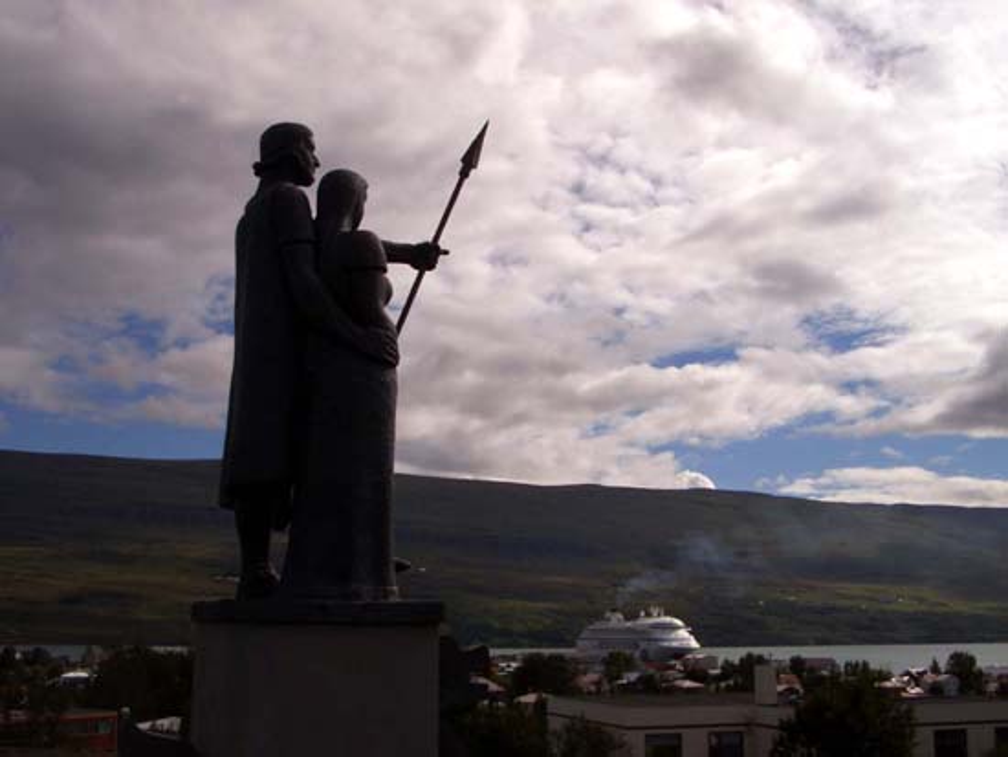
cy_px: 378
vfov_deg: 35.2
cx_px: 504
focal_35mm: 41
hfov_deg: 45.8
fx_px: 1194
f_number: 4.6
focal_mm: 6.8
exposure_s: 1/2000
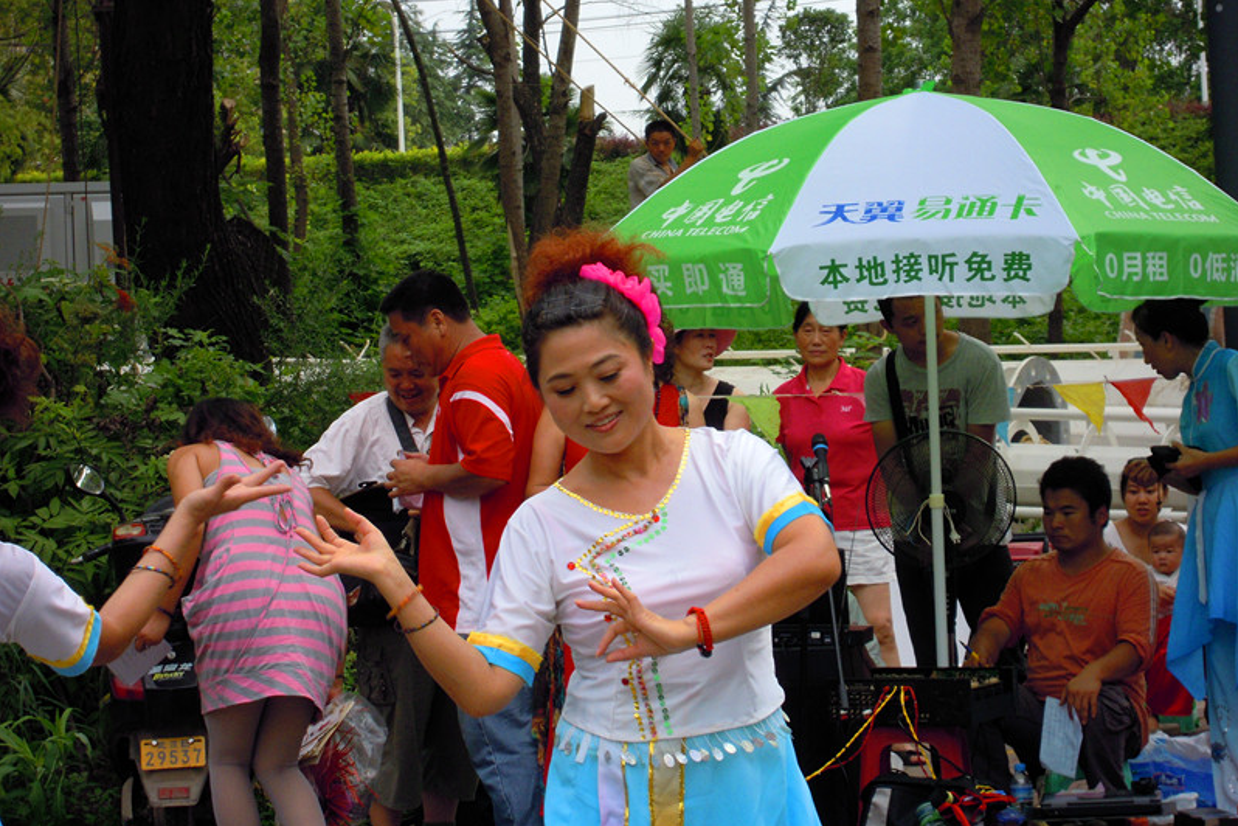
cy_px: 379
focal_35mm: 146
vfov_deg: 9.4
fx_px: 5020
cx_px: 619
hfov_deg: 14.1
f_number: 6.6
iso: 140
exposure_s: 1/200
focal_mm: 25
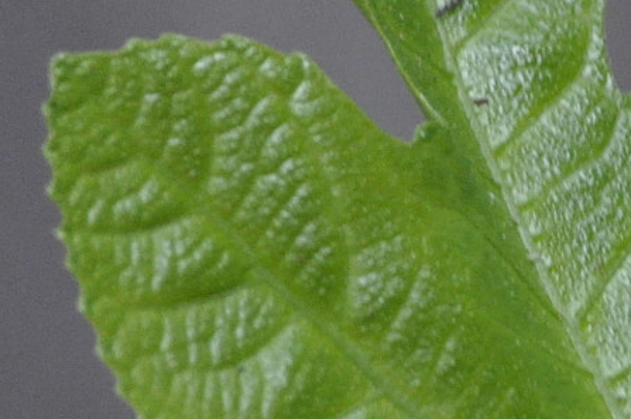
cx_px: 709
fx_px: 31252
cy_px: 416
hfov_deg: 1.2
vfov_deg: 0.8
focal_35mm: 1785
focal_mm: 260
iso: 1600
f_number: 5.6
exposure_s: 1/200
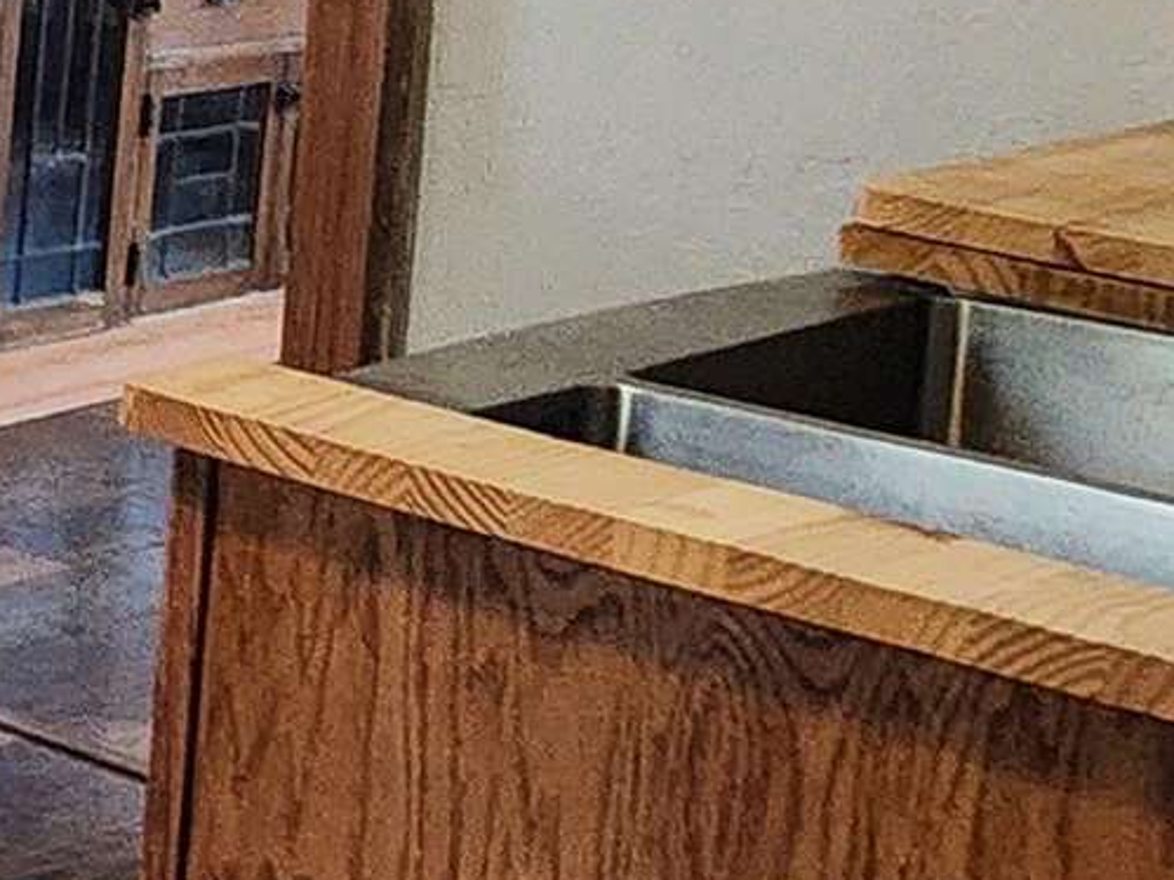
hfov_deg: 14.9
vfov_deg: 17.4
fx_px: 2713
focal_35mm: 80
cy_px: -219
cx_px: -1642
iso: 400
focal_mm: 2.2
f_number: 2.2
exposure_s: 1/60
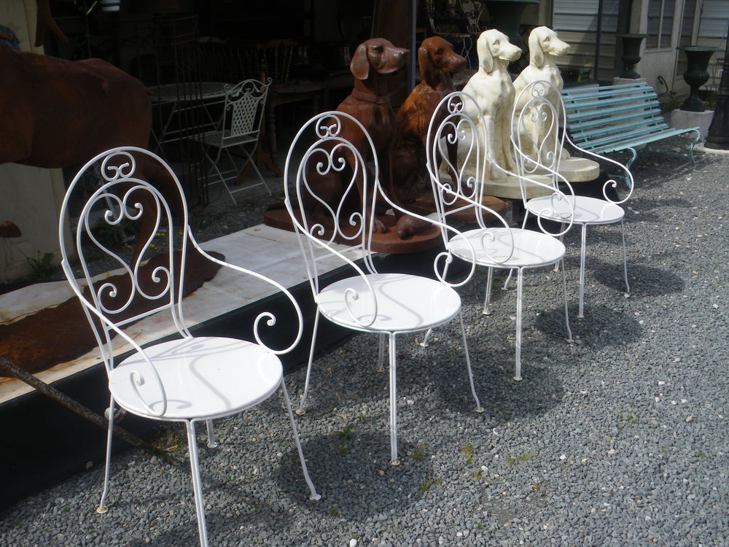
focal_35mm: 36
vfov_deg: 39.7
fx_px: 758
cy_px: 274
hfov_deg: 51.4
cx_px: 364
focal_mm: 6.3
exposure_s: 1/250
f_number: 5.4
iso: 64
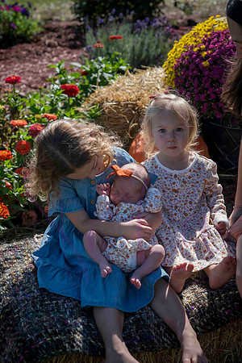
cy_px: 182
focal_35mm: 85
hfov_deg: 16.1
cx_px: 121
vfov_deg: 23.9
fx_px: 857
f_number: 6.3
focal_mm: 85
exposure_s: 1/1250
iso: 400
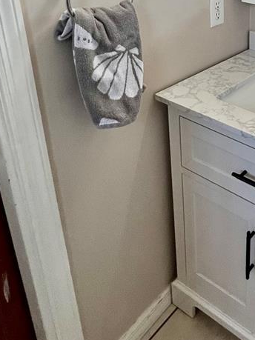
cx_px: 299
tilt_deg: -17.6
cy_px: 25
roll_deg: -1.8
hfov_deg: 34.3
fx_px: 334
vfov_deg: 47.6
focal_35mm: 34
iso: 160
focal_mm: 1.57
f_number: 1.8
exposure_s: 1/120
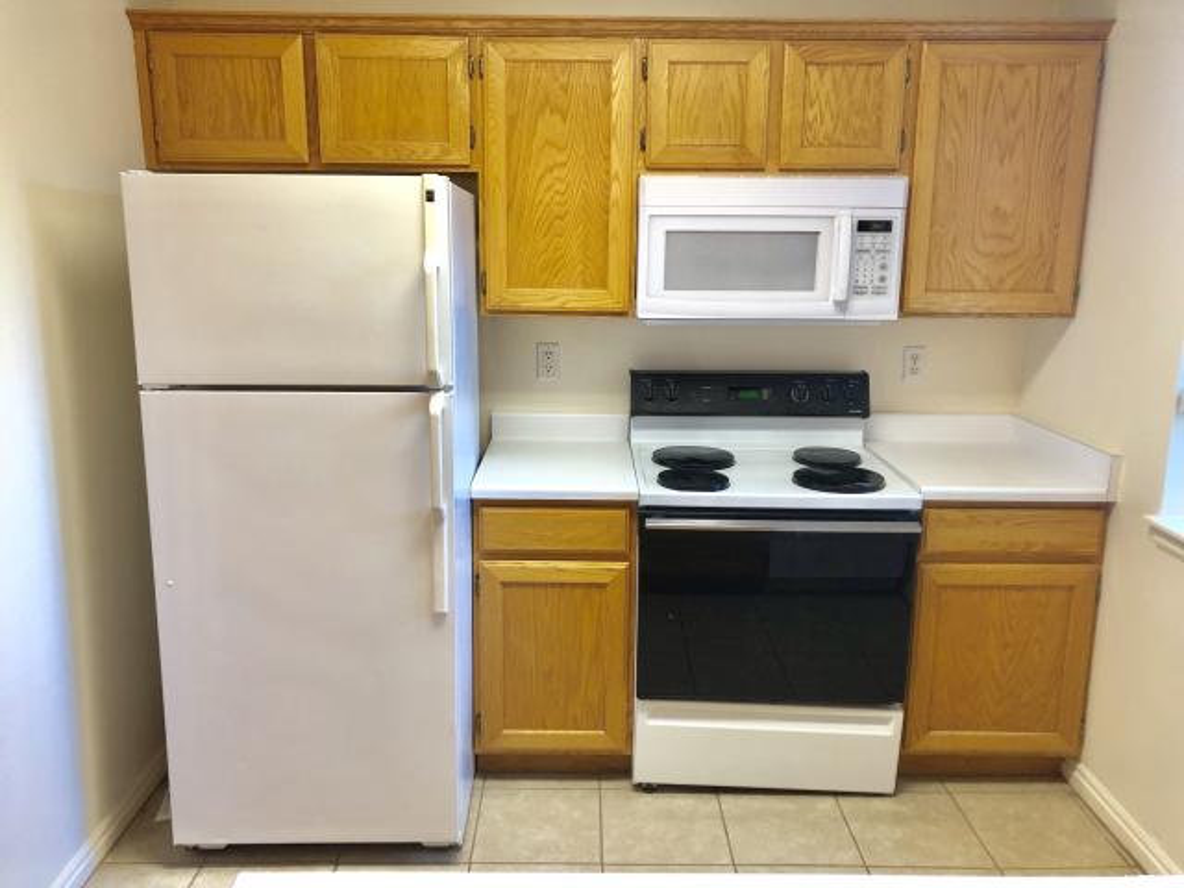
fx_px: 958
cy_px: 444
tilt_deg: -11.9
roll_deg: +0.8
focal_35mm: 28
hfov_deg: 63.4
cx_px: 592
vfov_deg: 49.7
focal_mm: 3.99
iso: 32
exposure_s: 1/24
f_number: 1.8
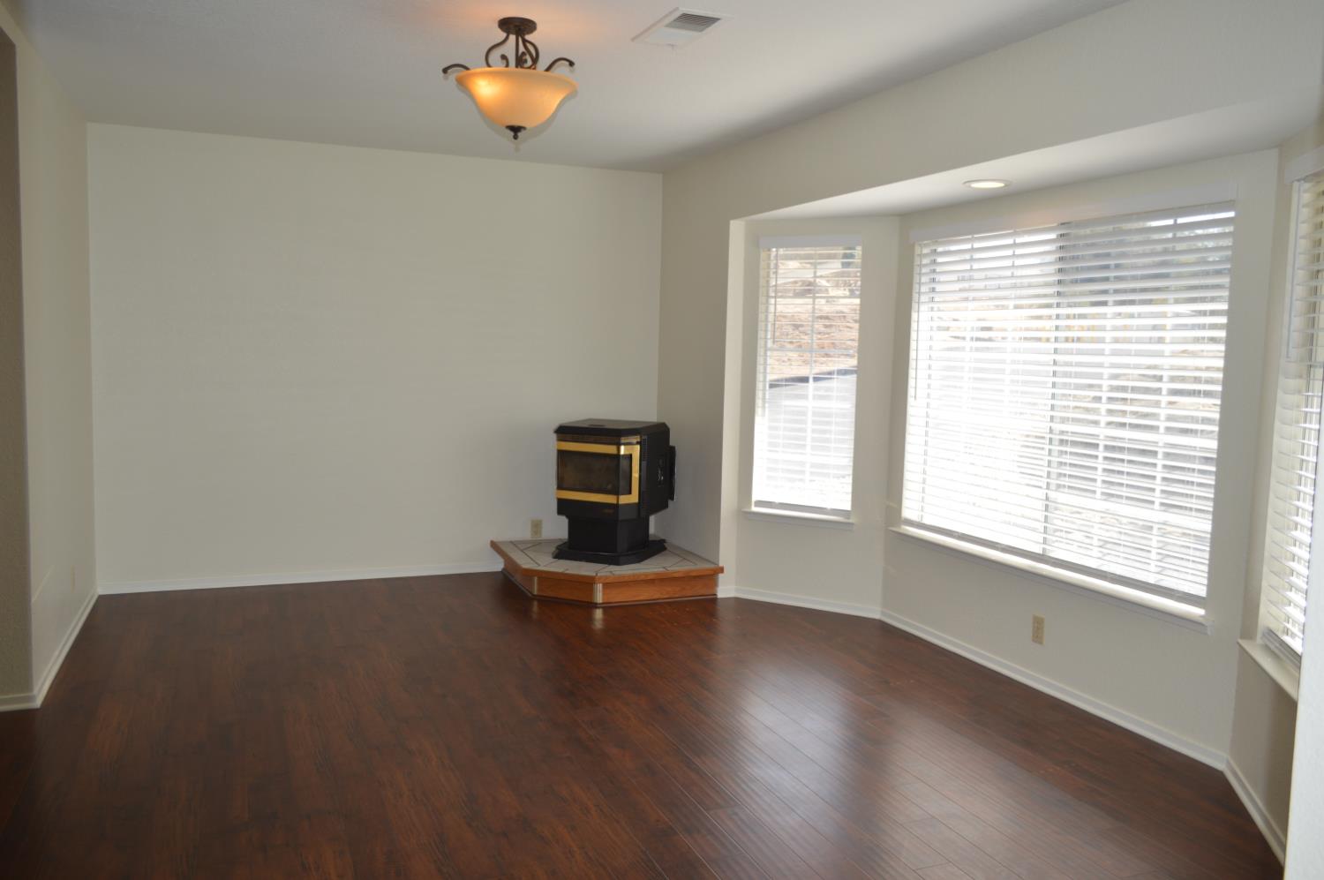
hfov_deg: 67.4
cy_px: 440
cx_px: 662
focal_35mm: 27
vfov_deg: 47.8
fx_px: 992
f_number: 4
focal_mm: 18
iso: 100
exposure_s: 1/160
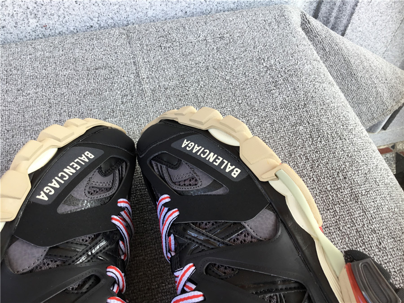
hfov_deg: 58.4
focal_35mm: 31
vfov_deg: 45.4
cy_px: 152
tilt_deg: -58.0
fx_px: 362
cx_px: 202
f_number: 2.4
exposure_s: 1/109
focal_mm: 3.3
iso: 25
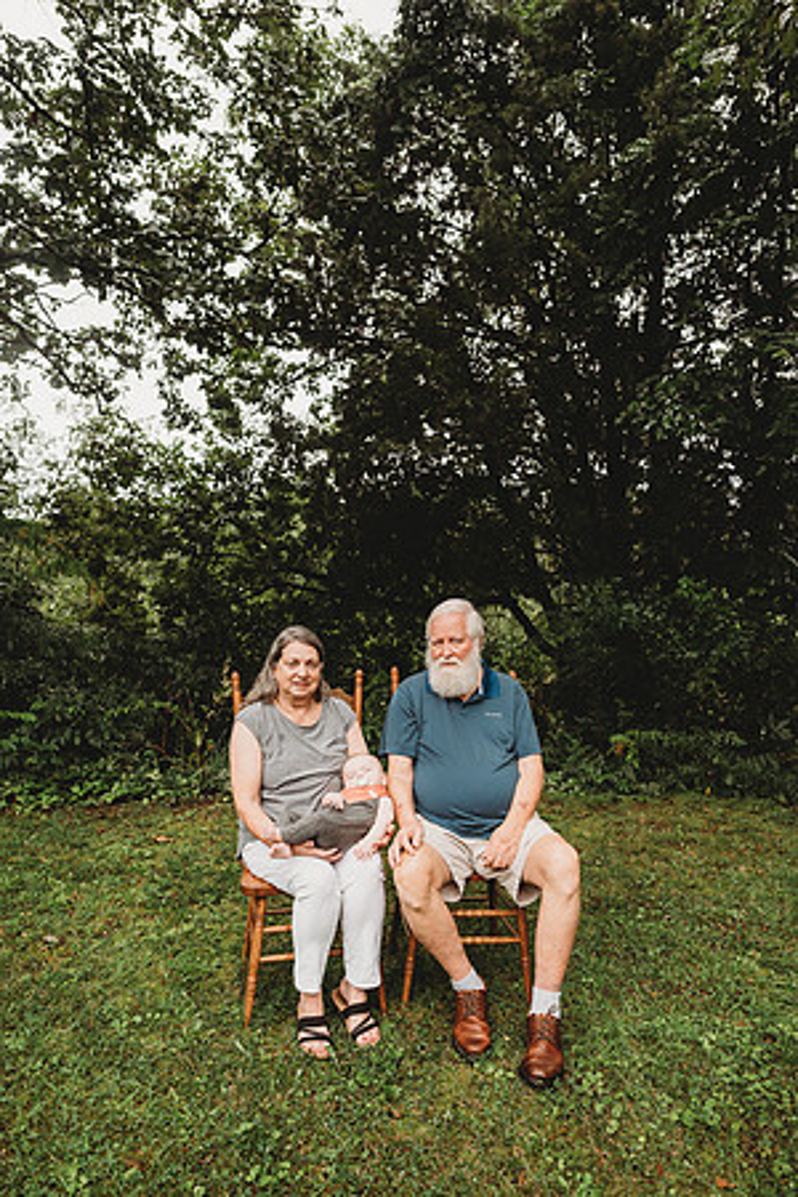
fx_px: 798
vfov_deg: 73.7
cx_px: 399
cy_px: 598
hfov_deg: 53.1
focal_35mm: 24
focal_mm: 24
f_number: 3.5
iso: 400
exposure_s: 1/160
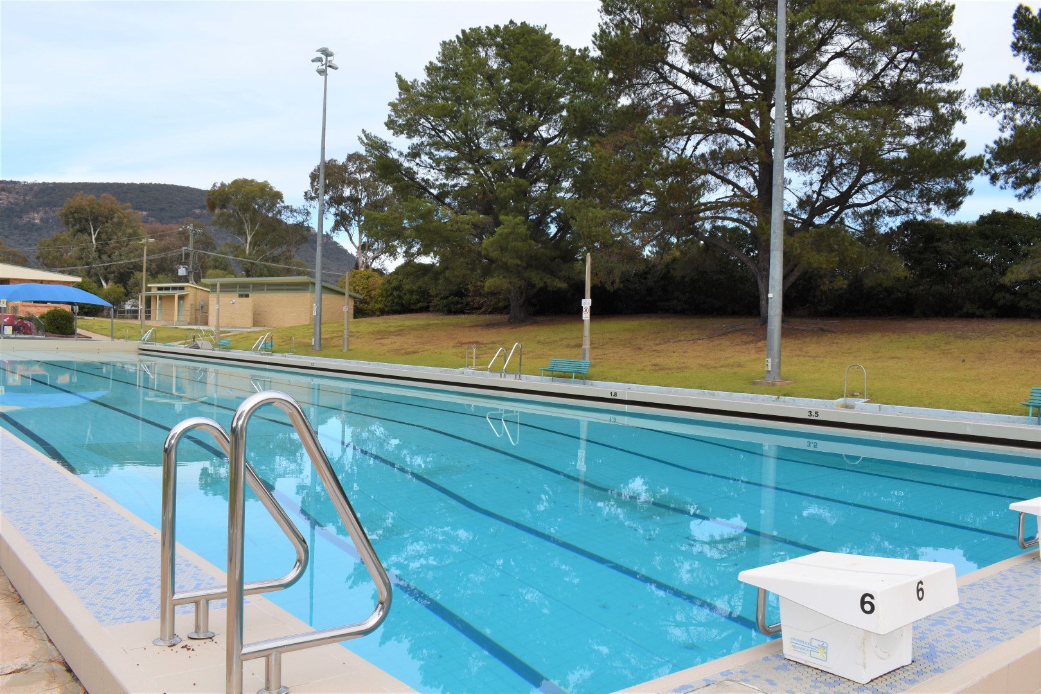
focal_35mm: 30
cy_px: 347
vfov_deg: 43.6
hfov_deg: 61.9
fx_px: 867
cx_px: 520
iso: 100
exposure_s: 1/200
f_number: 9
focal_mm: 20
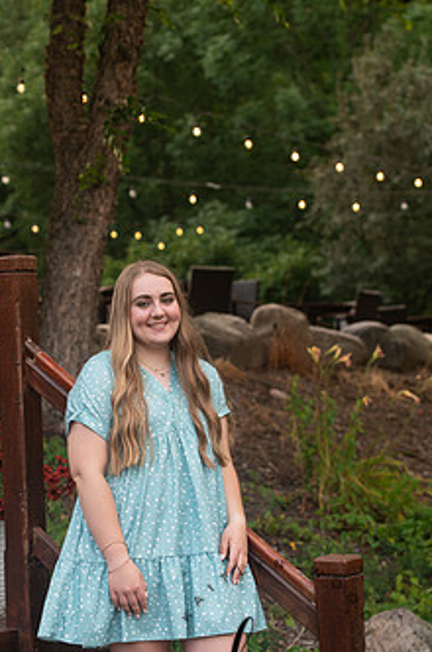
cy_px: 350
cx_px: 158
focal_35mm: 95
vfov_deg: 21.5
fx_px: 1717
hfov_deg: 14.3
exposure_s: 1/320
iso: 500
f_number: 3.5
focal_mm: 70
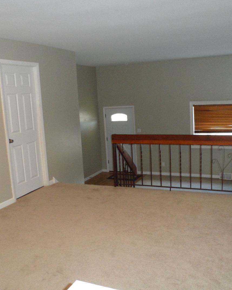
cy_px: 145
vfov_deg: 52.8
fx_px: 292
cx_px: 121
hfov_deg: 43.3
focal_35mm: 34
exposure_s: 1/45
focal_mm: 4.9
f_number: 3.3
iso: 320
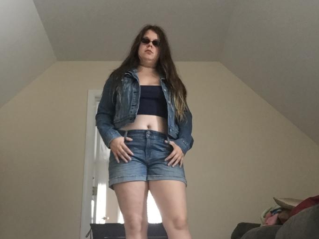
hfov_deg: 44.8
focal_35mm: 42
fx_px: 387
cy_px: 162
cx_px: 161
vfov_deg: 34.0
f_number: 2.2
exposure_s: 1/30
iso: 320
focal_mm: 2.65
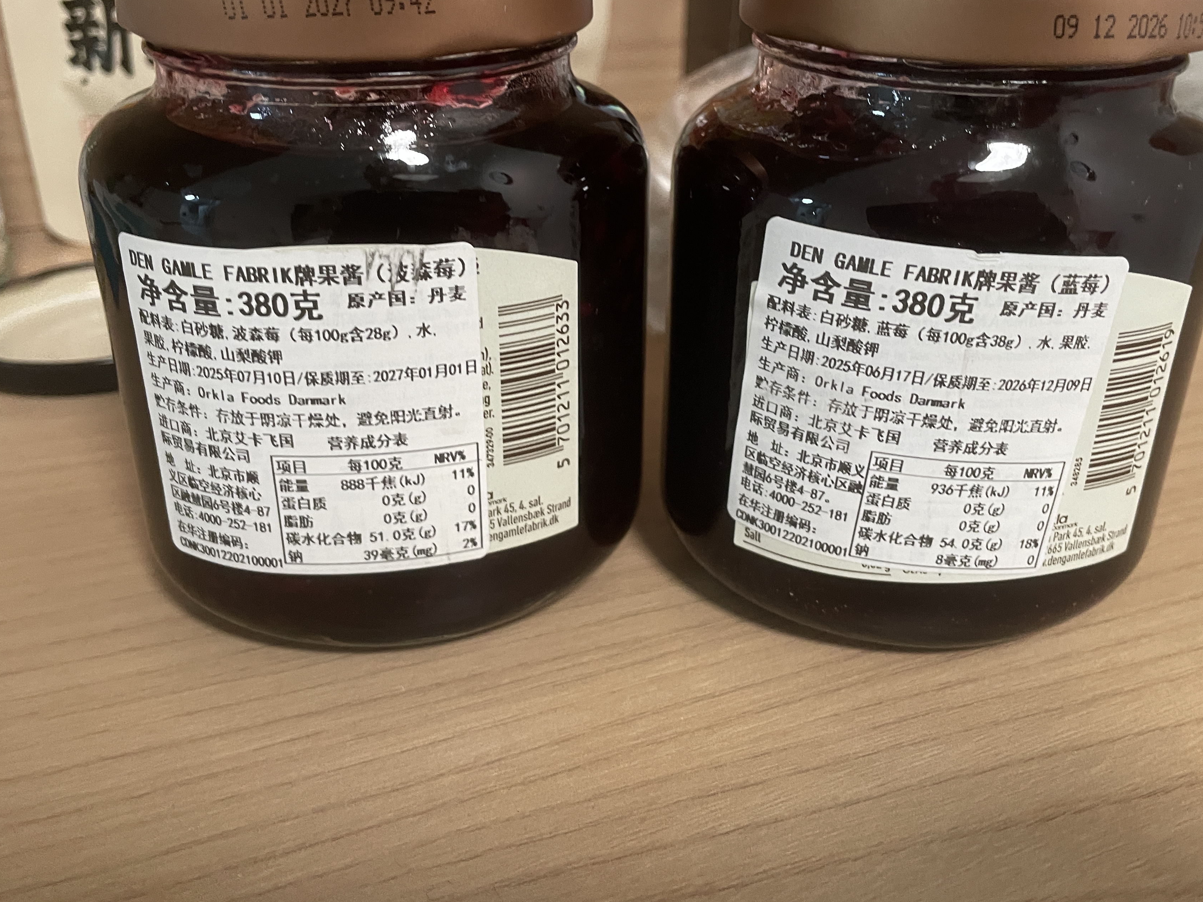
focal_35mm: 31
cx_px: 622
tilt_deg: -26.3
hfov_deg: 58.3
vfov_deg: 45.3
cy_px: 391
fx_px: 1077
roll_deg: -0.9
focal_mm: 4.2
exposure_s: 1/60
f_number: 1.6
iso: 250
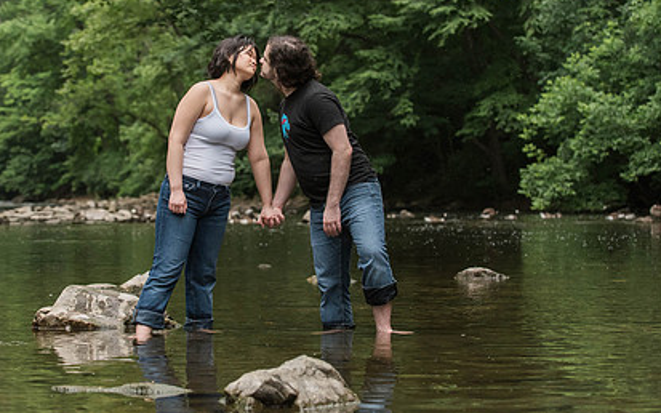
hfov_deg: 20.2
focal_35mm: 103
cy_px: 154
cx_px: 271
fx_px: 1855
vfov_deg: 12.7
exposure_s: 1/400
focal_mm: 70
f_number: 4
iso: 1600
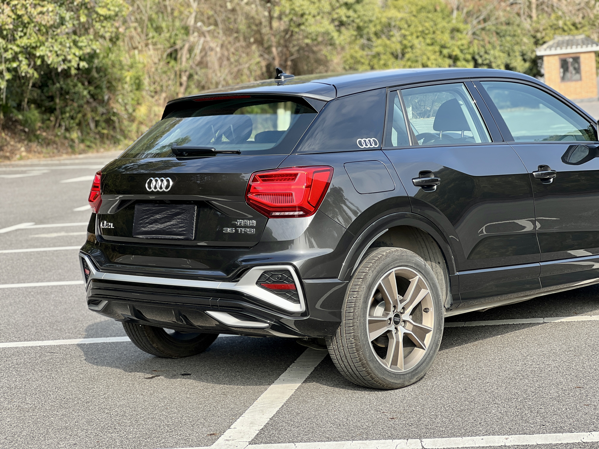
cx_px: 300
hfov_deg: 25.3
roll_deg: +4.3
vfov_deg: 19.1
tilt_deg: -5.4
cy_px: 224
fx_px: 1332
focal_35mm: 77
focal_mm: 9
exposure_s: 1/135
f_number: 2.8
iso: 20
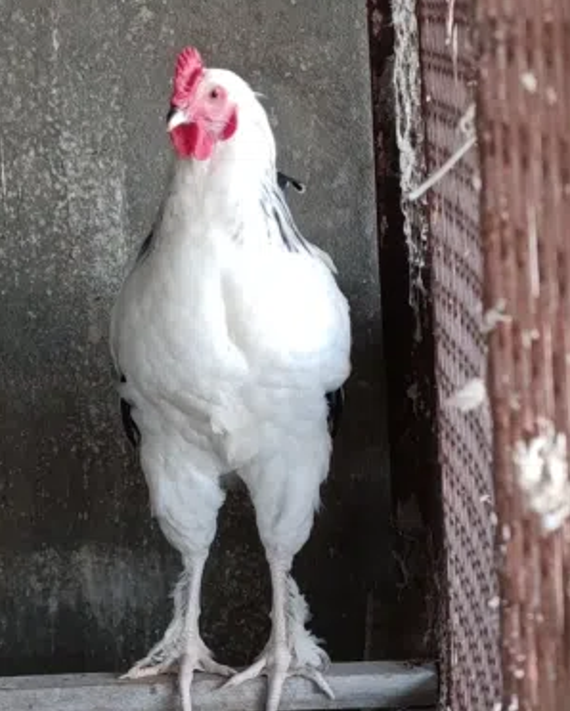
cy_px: 357
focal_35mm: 91
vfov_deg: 21.0
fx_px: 1917
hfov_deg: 16.9
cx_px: 285
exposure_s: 1/50
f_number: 1.65
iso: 1000
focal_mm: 6.14
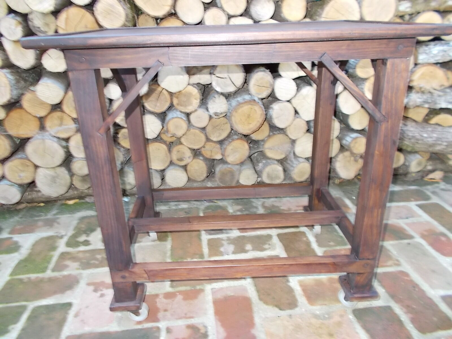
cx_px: 226
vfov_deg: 53.1
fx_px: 339
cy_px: 170
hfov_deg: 67.3
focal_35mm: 26
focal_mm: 4.6
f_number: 3.2
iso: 220
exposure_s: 1/25
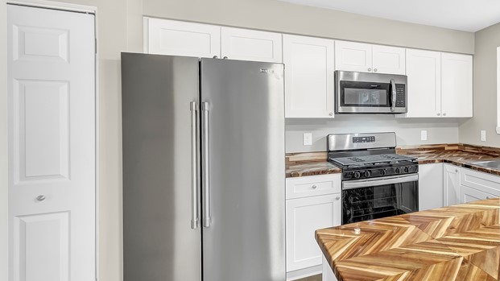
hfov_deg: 69.3
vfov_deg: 51.3
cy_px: 124
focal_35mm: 22
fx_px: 292
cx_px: 431
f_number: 8
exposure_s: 1/5
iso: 250
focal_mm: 8.3
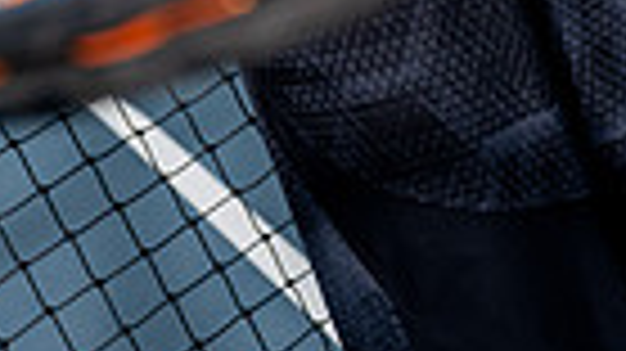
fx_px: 2140
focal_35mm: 129
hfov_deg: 16.5
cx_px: 122
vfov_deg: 8.2
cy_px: -630
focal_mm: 38
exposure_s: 1/1250
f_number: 4
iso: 100
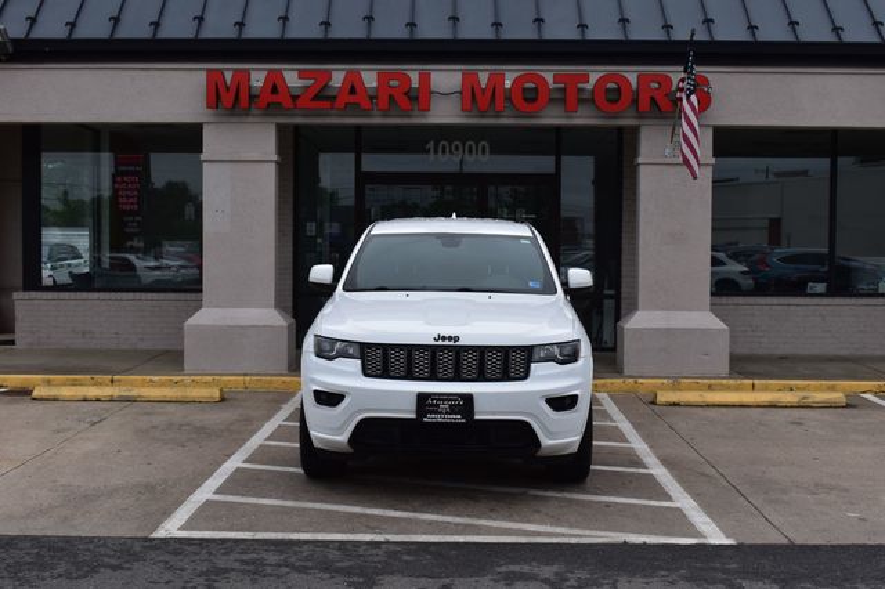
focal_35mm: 45
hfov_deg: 43.6
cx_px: 442
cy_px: 294
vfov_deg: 29.8
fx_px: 1106
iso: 320
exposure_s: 1/500
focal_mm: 30
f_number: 11
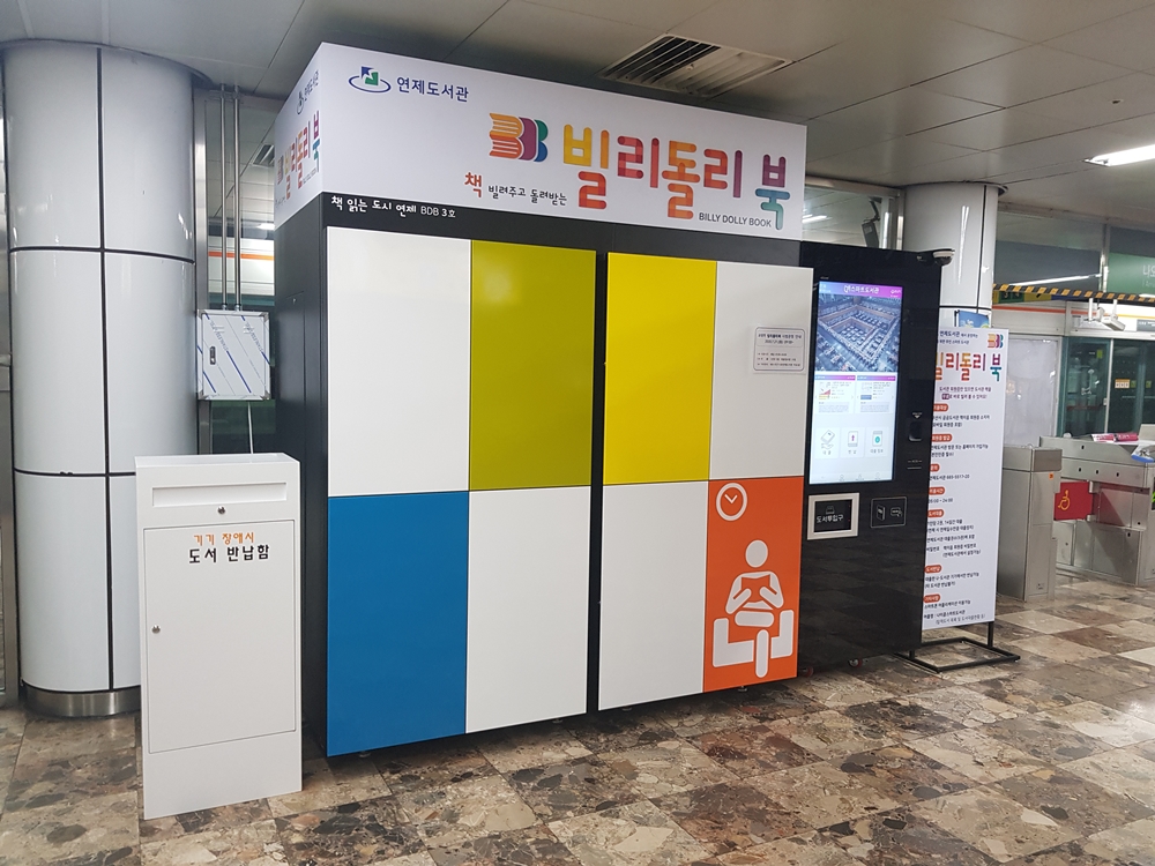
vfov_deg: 53.1
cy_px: 433
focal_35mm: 26
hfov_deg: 67.3
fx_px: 868
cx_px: 578
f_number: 1.7
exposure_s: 1/60
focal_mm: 4.3
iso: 125
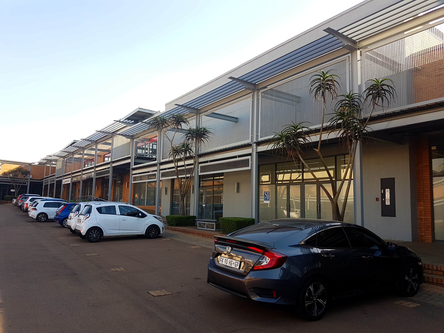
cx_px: 222
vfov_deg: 53.1
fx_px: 333
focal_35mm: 26
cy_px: 166
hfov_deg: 67.3
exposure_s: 1/610
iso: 40
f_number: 1.7
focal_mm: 4.2
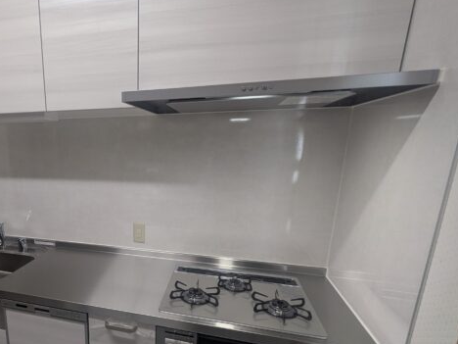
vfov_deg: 57.9
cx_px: 119
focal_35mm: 23
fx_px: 304
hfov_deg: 69.5
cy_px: 222
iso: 100
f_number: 2.2
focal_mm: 1.83
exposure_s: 1/24
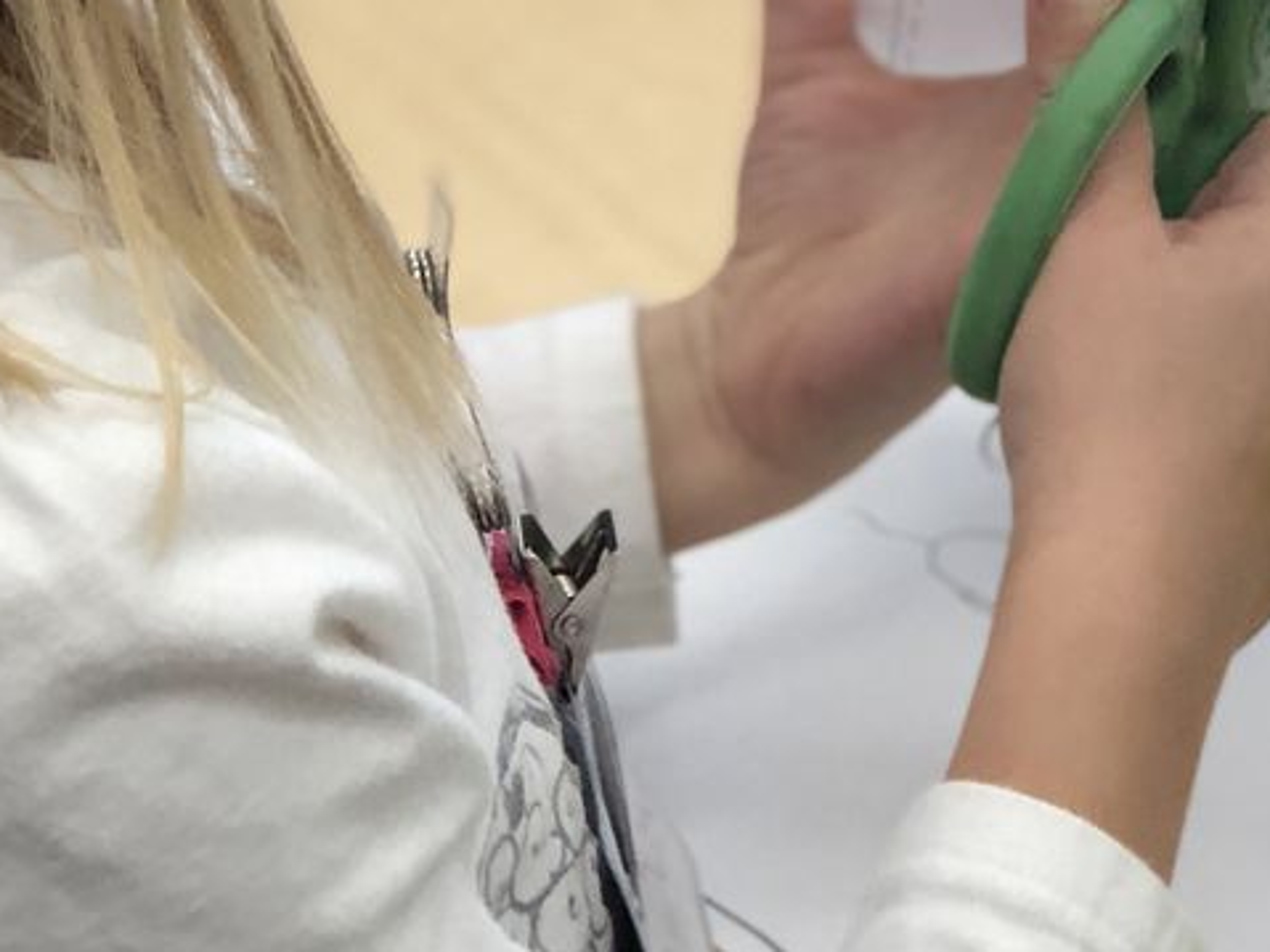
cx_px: 843
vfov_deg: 8.2
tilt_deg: -32.9
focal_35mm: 181
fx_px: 6639
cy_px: 48
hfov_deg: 10.9
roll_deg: -0.9
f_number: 2.8
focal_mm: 6.6
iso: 32
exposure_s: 1/30
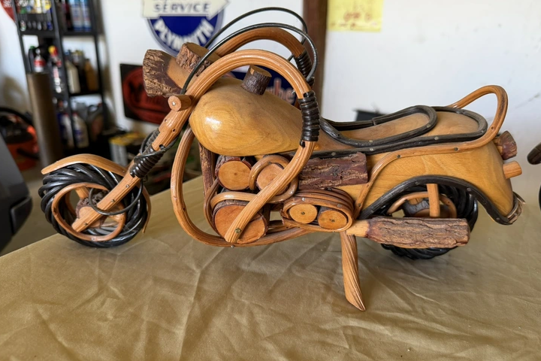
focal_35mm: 26
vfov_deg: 49.6
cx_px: 277
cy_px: 180
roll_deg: -0.6
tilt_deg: -21.7
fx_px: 391
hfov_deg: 69.4
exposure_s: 1/97
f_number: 1.78
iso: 200
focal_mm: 6.76
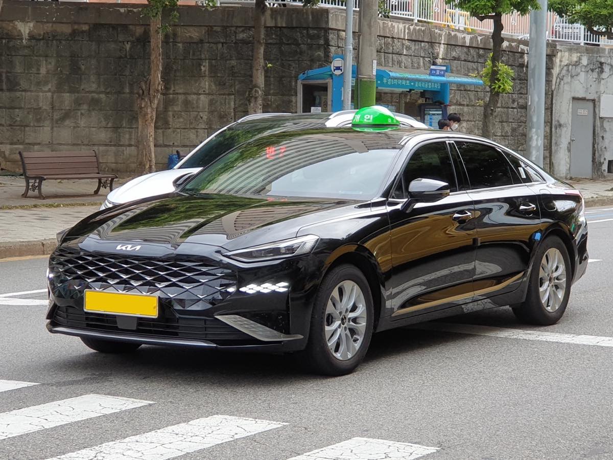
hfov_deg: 36.8
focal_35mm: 52
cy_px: 230
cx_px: 306
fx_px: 921
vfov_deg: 28.0
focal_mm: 6
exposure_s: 1/120
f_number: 2.4
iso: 100
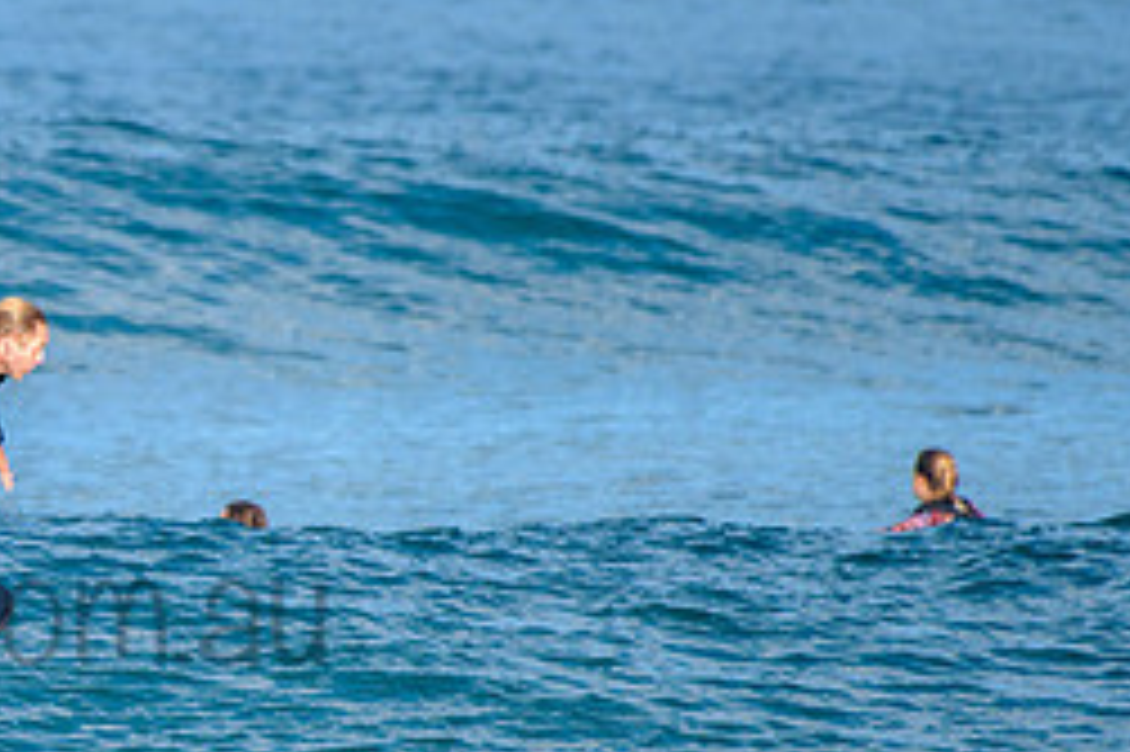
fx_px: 44479
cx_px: -113
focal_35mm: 1418
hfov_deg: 1.5
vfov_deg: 1.0
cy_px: 537
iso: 320
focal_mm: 500
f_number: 5.6
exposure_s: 1/2000
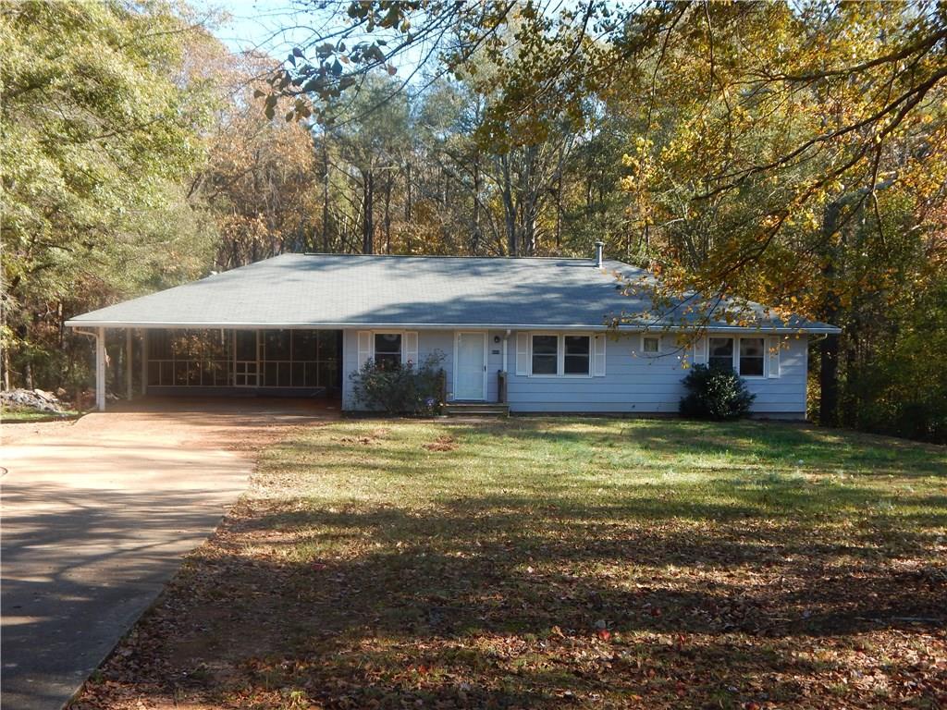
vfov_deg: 37.7
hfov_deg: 49.0
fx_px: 1040
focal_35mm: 38
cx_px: 474
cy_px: 355
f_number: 3.4
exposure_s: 1/250
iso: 125
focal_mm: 6.8
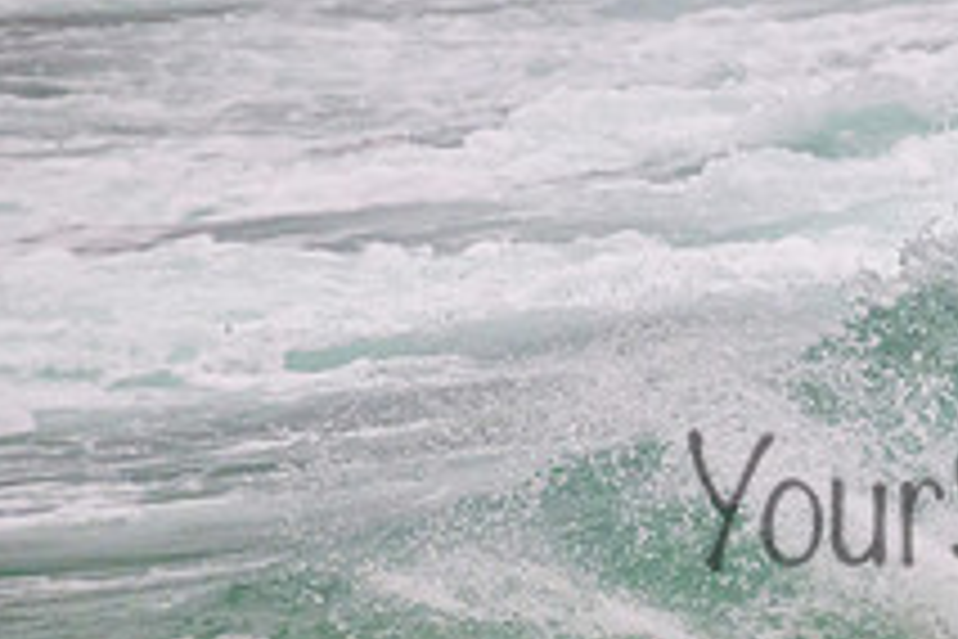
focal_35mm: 2176
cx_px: 1151
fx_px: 57901
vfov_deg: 0.6
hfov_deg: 0.9
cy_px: 461
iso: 3200
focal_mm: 800
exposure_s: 1/1250
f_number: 11
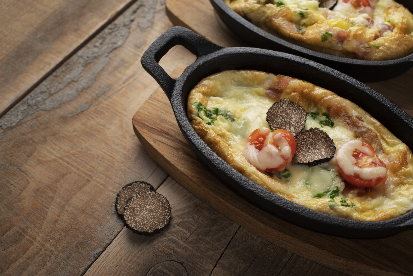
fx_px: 574
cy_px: 138
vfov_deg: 27.0
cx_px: 206
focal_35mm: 50
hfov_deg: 39.6
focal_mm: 50
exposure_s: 1/125
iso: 100
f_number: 5
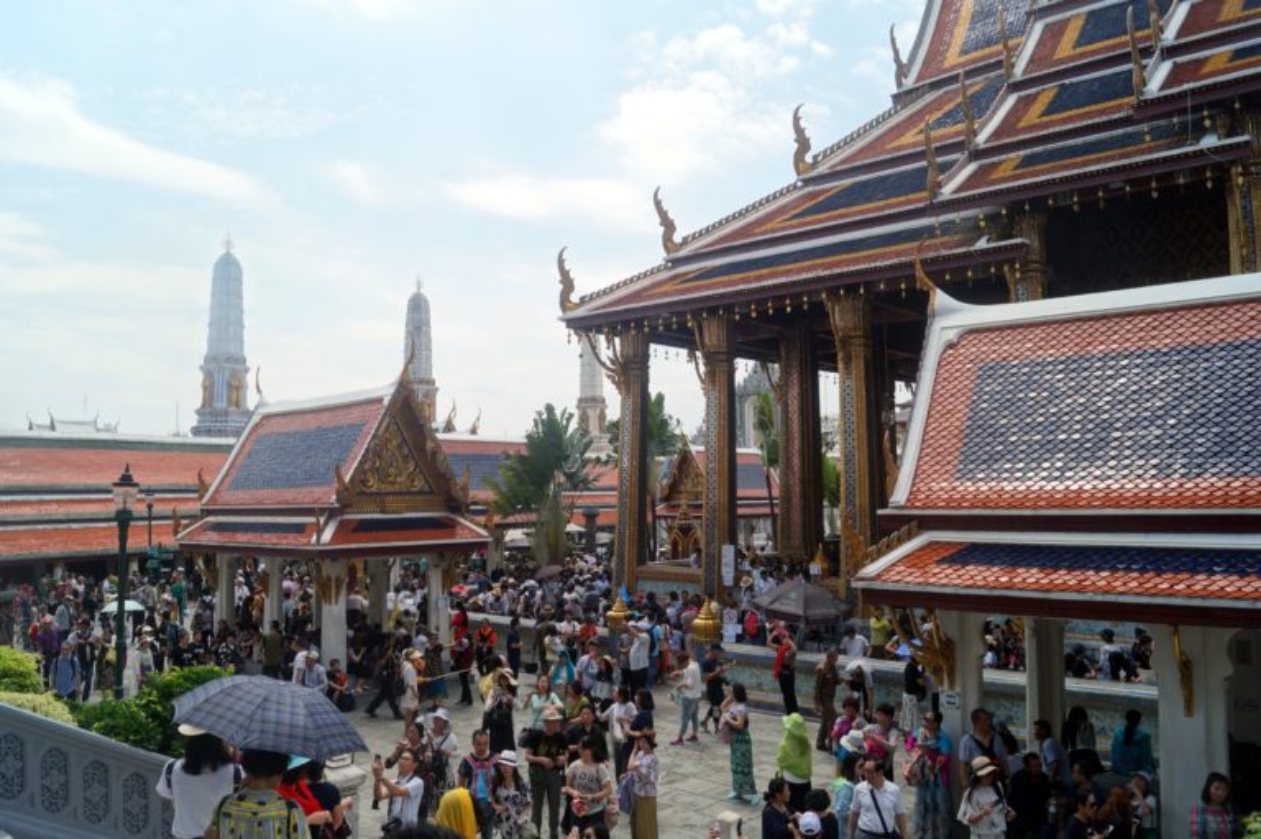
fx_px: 945
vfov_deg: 47.9
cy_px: 420
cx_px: 630
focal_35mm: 27
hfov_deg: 67.4
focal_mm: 18
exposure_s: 1/250
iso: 100
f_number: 8
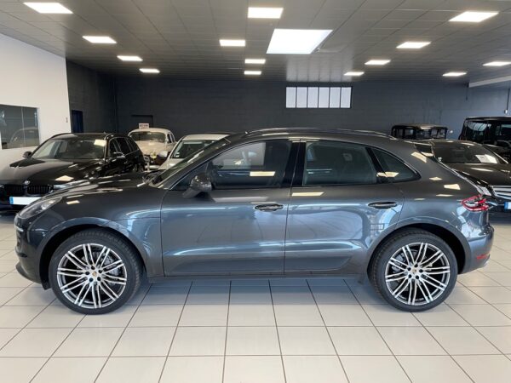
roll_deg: -0.2
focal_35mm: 26
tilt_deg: -9.3
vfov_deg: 53.1
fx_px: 384
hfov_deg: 67.3
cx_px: 256
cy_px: 192
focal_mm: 4.2
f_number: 1.6
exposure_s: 1/88
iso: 125
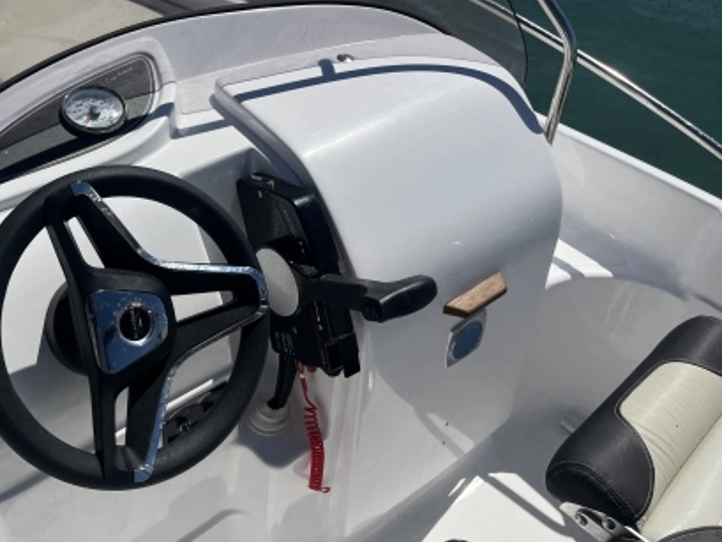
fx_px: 730
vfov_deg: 40.7
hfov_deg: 51.7
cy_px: 250
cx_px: 242
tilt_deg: -37.0
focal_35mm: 35
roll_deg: +0.6
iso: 50
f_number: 1.6
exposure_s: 1/11905
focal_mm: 5.1
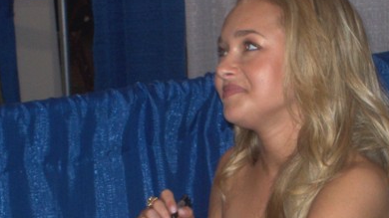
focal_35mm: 171
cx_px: 233
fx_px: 1763
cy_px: 211
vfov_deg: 7.1
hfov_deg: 12.6
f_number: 4.6
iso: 125
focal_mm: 16.8
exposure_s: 1/90
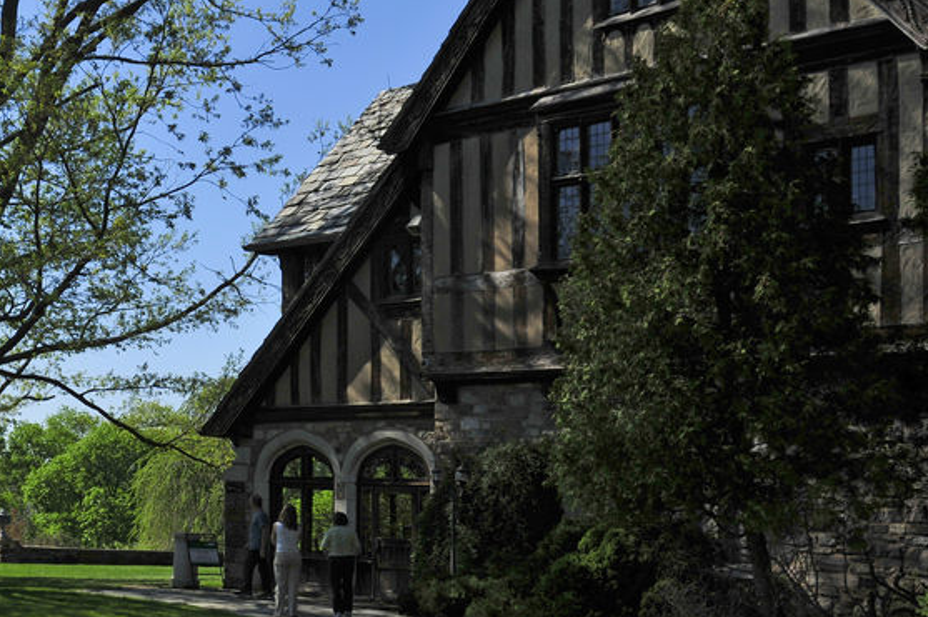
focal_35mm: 63
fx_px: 1622
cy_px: 209
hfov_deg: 31.3
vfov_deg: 21.4
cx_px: 212
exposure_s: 1/1000
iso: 200
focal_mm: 26
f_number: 7.1
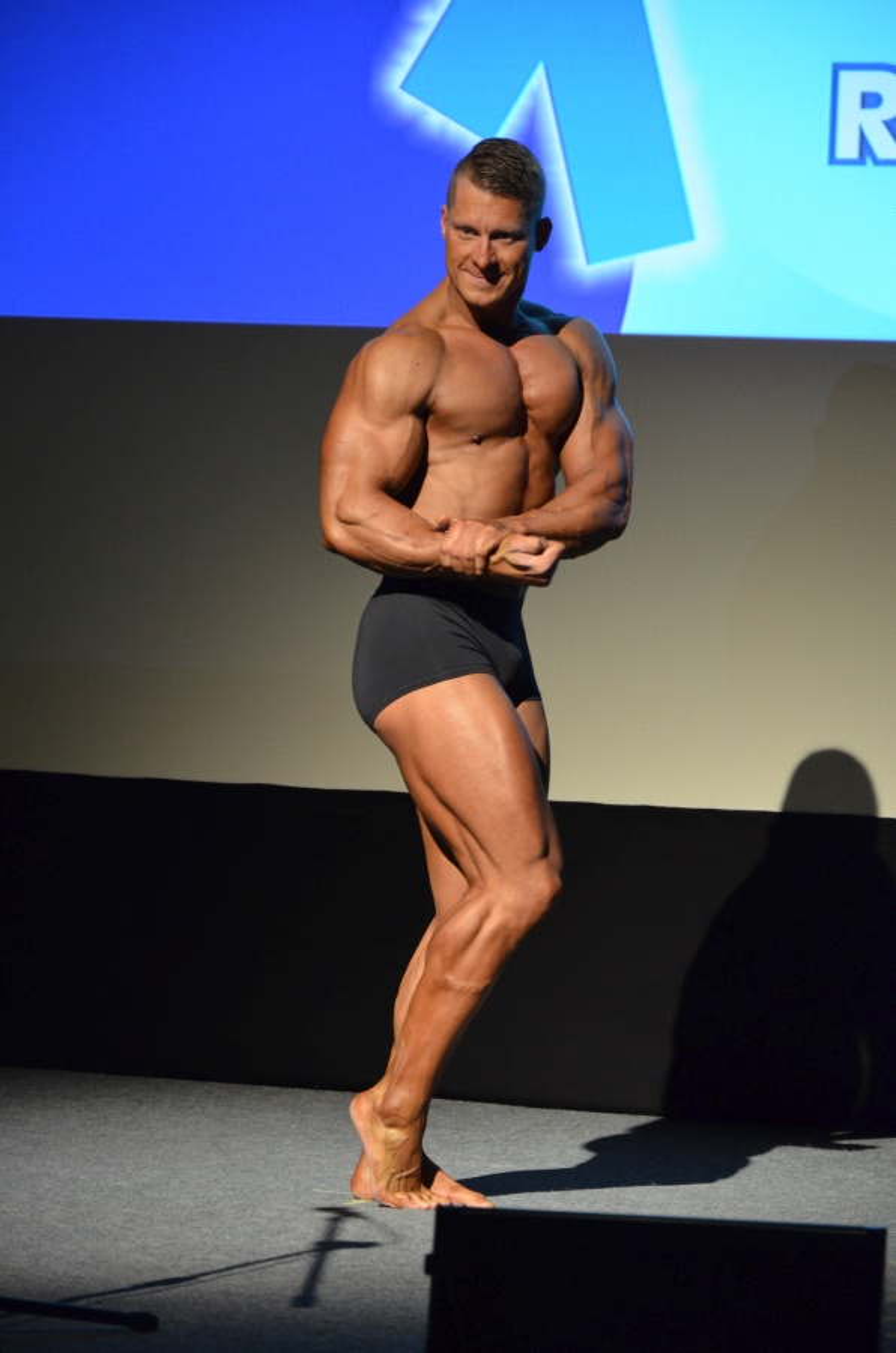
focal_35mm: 158
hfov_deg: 8.7
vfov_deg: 13.1
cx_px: 448
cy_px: 676
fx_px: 5907
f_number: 5.6
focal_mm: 105
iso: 1600
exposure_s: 1/25
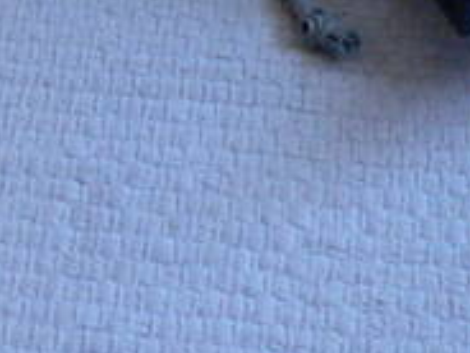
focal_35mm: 176
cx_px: -266
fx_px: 2390
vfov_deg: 8.0
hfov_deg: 10.8
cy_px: -388
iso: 200
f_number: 2.8
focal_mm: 6
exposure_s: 1/40
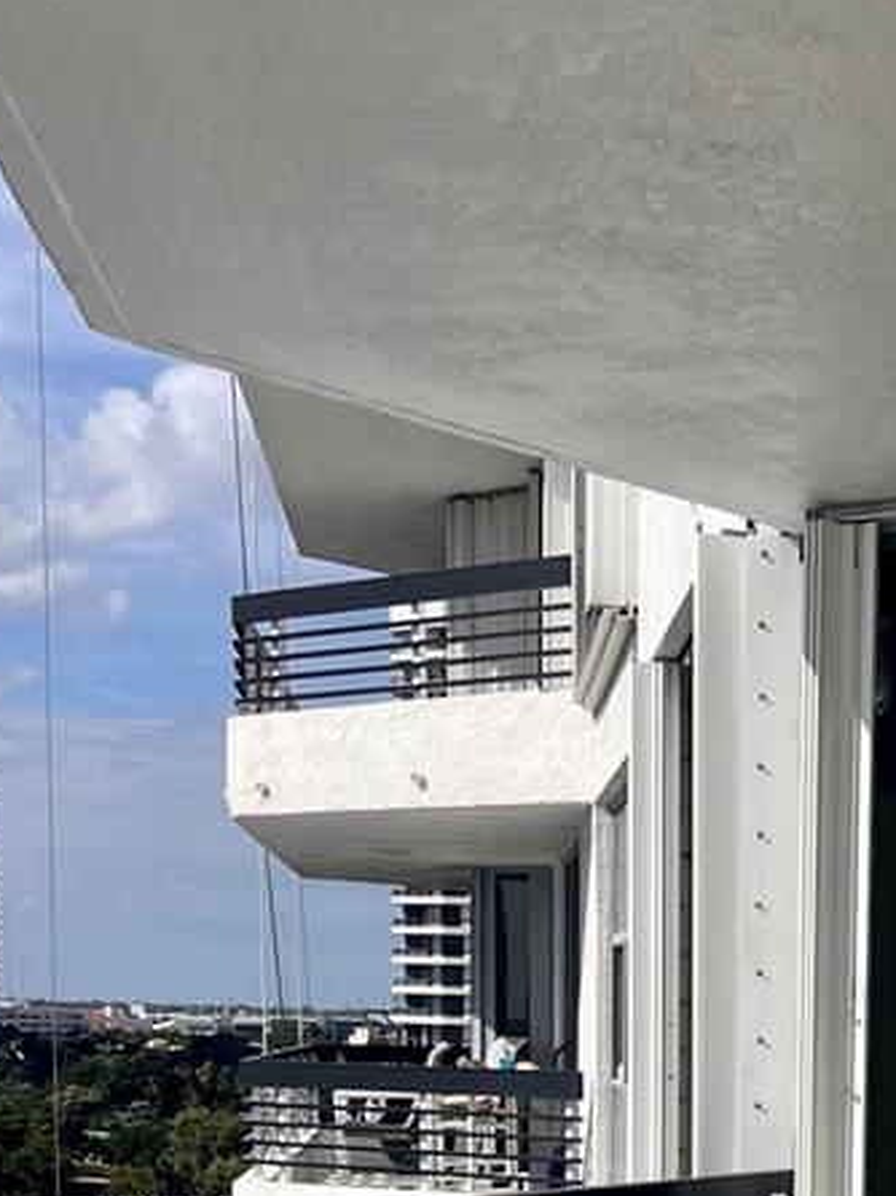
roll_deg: -1.8
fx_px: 2418
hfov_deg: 20.0
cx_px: 995
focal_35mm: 70
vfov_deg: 26.0
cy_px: 1255
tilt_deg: -6.7
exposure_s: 1/8000
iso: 50
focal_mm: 5.7
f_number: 1.5
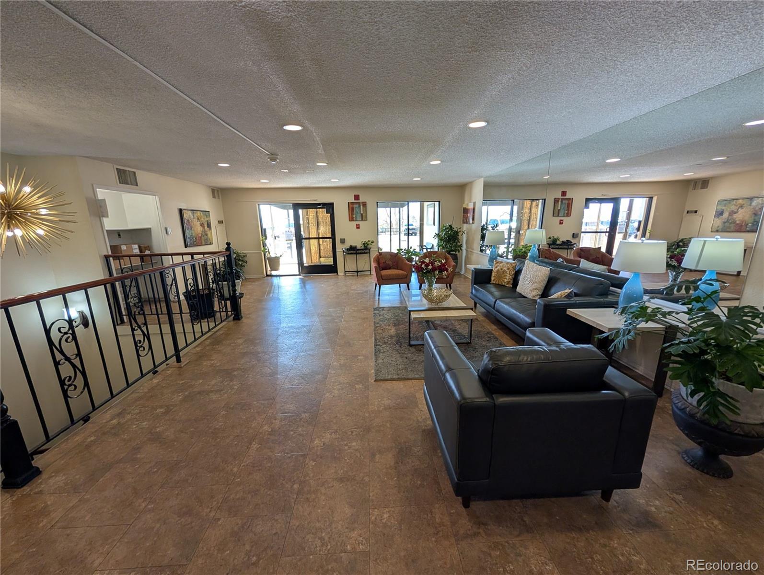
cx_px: 382
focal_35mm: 12
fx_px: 265
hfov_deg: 110.5
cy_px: 288
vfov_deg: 94.6
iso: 96
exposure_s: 1/124
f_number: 1.7
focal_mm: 2.02
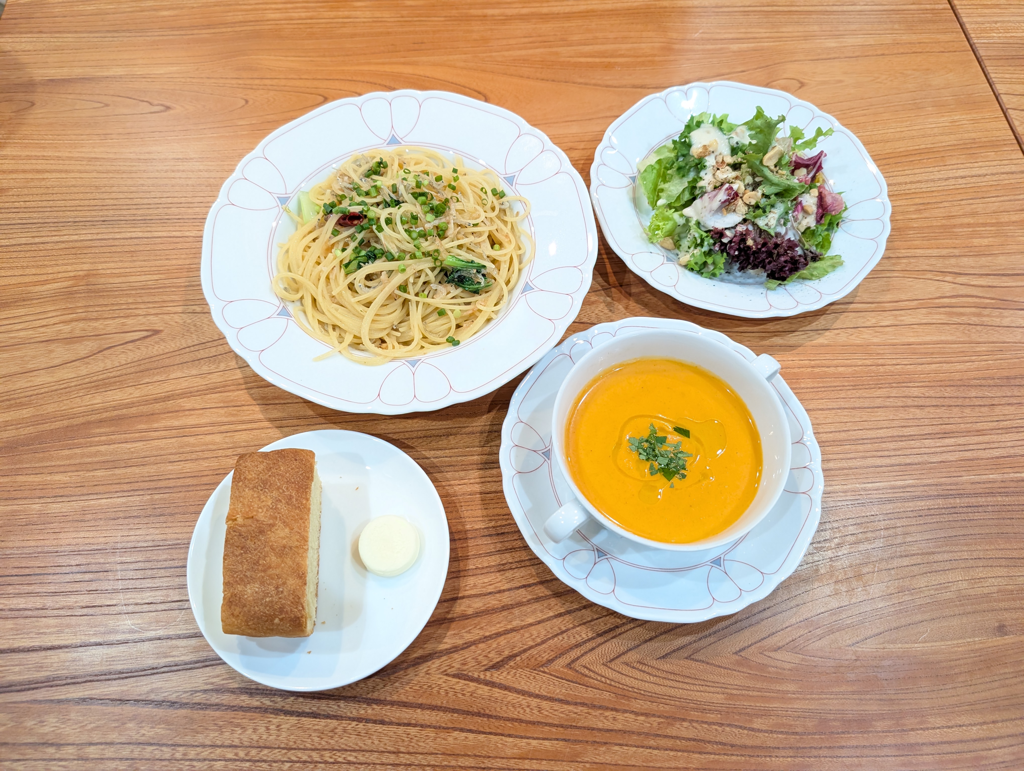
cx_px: 512
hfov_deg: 71.5
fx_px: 711
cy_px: 386
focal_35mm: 24
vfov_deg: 56.9
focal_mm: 6.9
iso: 627
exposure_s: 1/100
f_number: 1.68
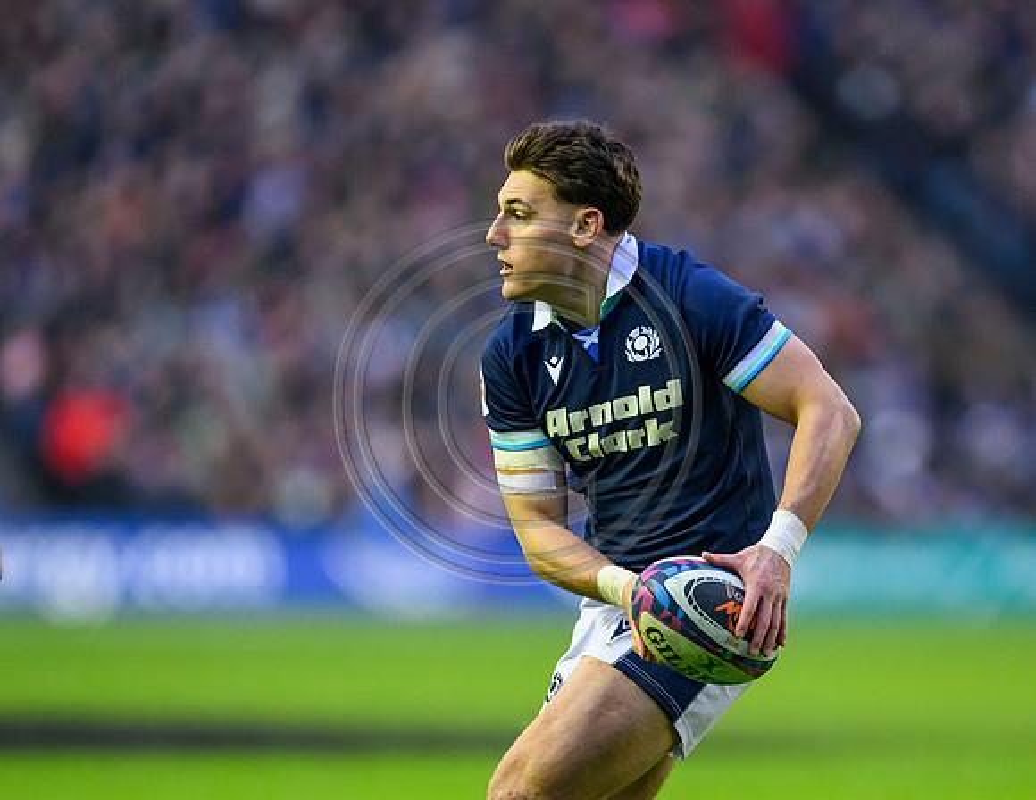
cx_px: 857
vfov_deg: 2.4
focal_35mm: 631
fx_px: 19090
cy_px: 564
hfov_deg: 3.1
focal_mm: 400
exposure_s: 1/2000
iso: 5000
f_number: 2.8
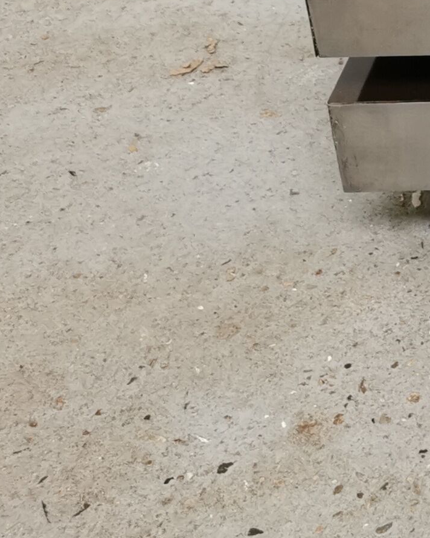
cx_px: 874
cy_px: -139
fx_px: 1718
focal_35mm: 108
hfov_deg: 12.5
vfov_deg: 16.9
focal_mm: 5.58
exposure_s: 1/100
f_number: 1.8
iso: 200
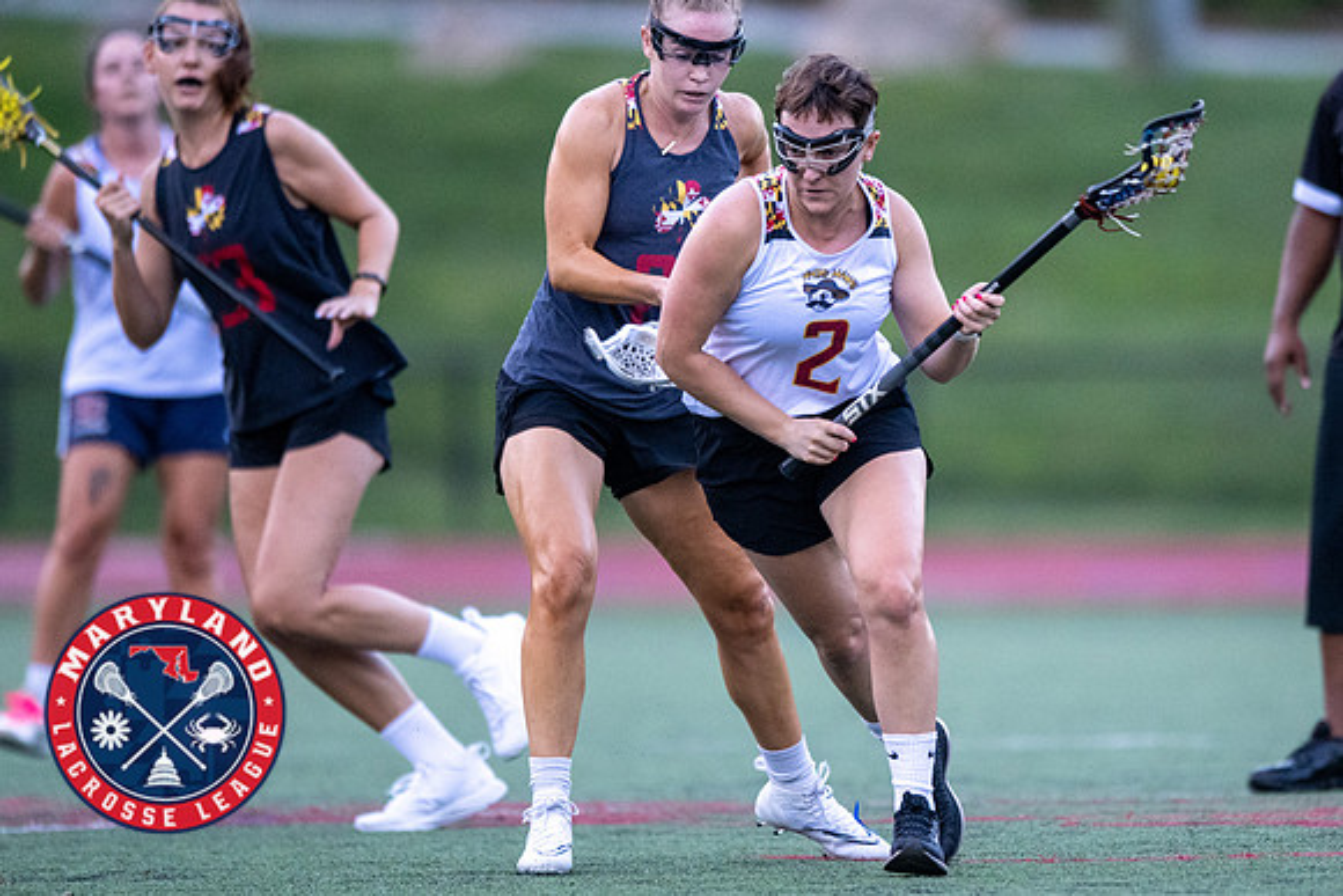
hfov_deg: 3.4
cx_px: 957
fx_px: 22689
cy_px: 384
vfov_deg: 2.3
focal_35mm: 608
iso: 4000
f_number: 2.8
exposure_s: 1/1000
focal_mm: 400
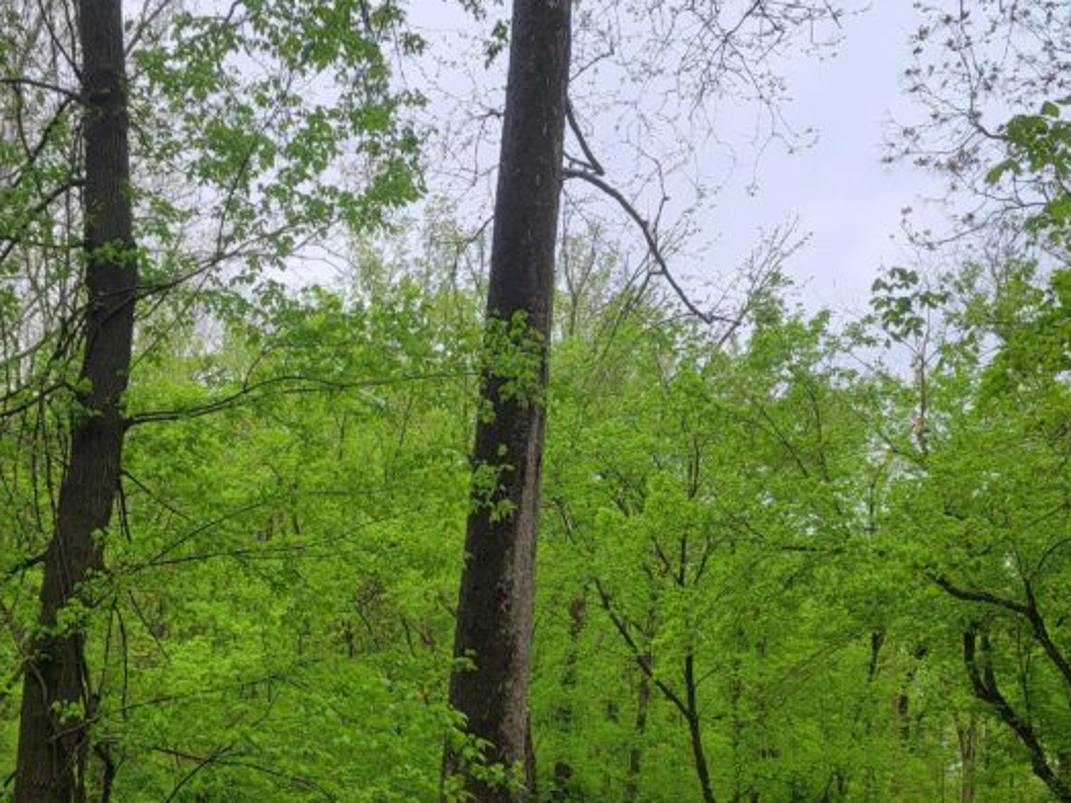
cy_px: 483
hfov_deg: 39.6
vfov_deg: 30.8
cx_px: 307
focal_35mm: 47
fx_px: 1454
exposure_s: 1/136
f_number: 1.8
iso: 16
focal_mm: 6.7
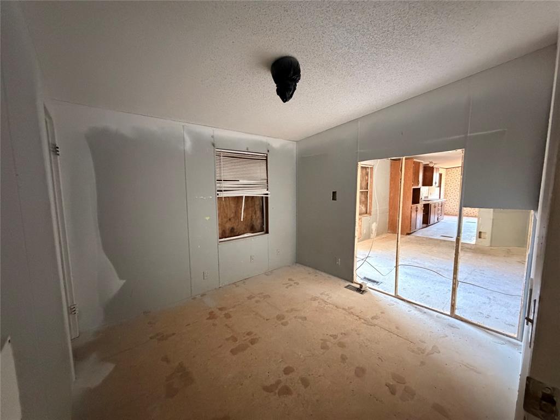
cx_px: 280
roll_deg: +1.3
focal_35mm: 14
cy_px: 210
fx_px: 226
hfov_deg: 102.1
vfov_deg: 85.7
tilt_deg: -5.9
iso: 1250
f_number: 2.2
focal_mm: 2.22
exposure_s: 1/60
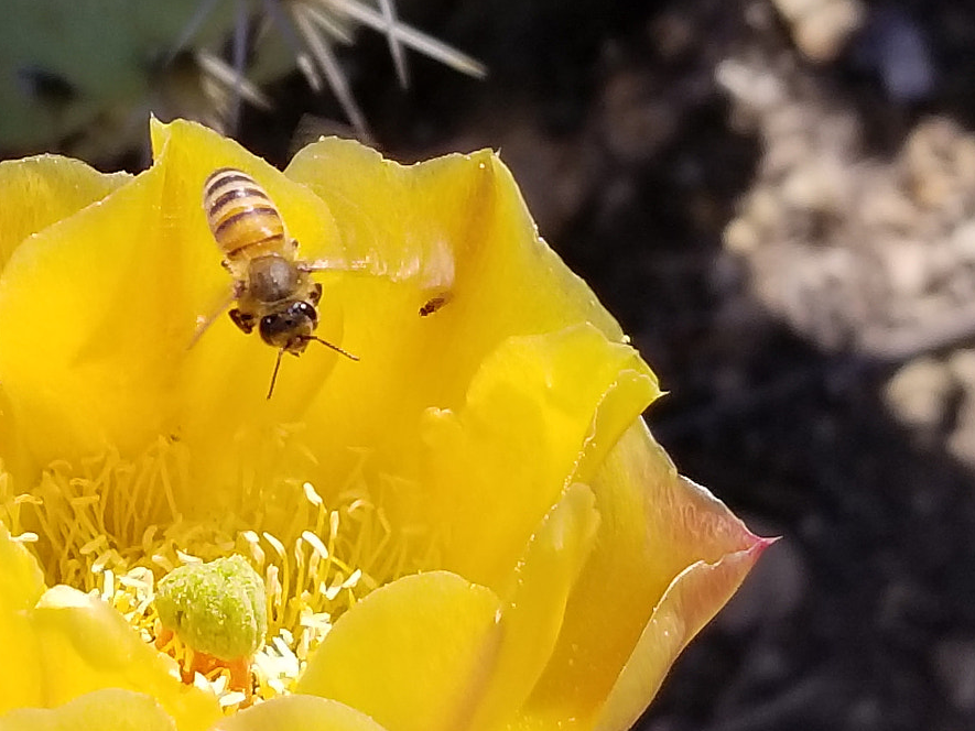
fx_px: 1324
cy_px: 293
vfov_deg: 30.8
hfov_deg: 38.3
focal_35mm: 47
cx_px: 144
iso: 50
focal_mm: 4.25
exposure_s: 1/1689
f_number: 1.7
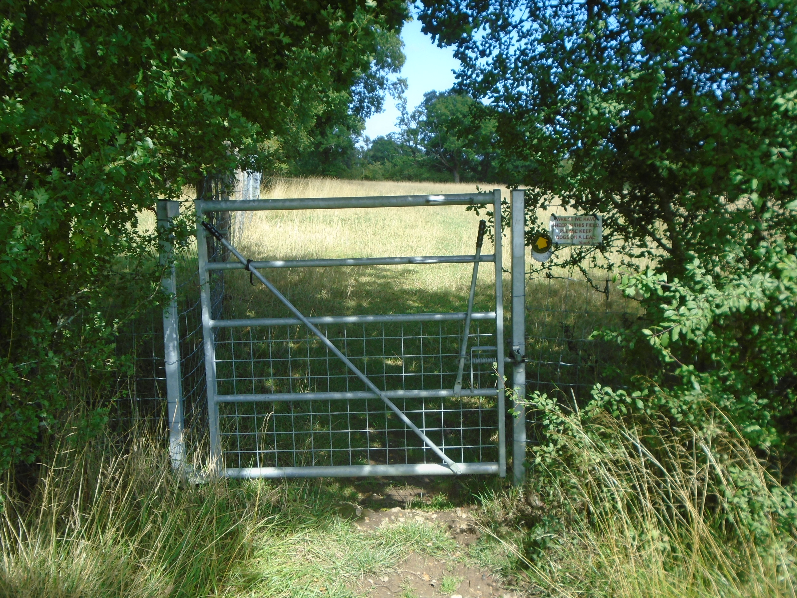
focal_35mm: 36
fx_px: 829
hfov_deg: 51.4
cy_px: 299
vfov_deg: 39.7
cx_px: 398
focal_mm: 6.4
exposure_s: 1/320
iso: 100
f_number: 3.8
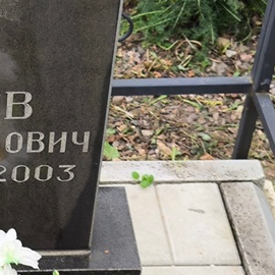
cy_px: 120
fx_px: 1177
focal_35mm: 131
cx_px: -69
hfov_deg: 12.9
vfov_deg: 13.3
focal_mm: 4.71
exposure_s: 1/120
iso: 64
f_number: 1.7
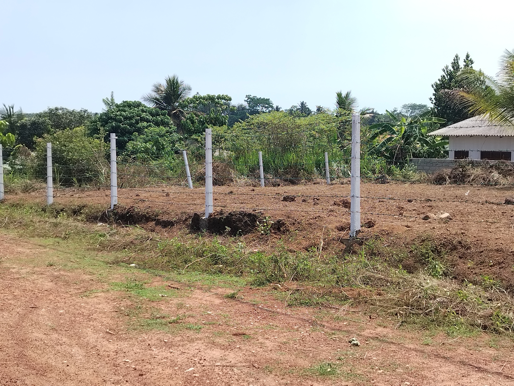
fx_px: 713
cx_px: 257
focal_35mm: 48
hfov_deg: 39.7
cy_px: 193
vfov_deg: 30.3
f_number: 1.75
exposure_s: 1/734
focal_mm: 5.25
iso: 100
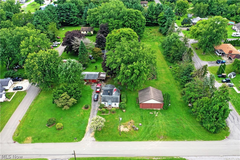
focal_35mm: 28
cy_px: 80
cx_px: 120
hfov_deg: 65.5
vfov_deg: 46.4
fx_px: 187
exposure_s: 1/160
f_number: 4.5
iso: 100
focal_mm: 10.26
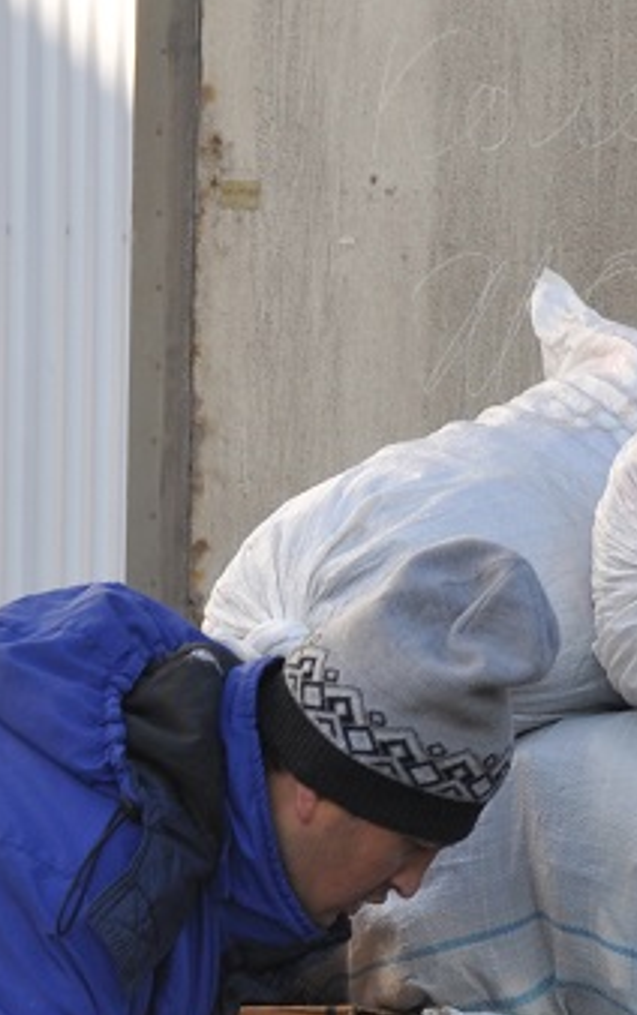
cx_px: 768
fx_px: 9974
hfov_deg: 3.7
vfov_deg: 5.8
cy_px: 1182
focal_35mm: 360
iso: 200
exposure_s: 1/200
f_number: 7.1
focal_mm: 62
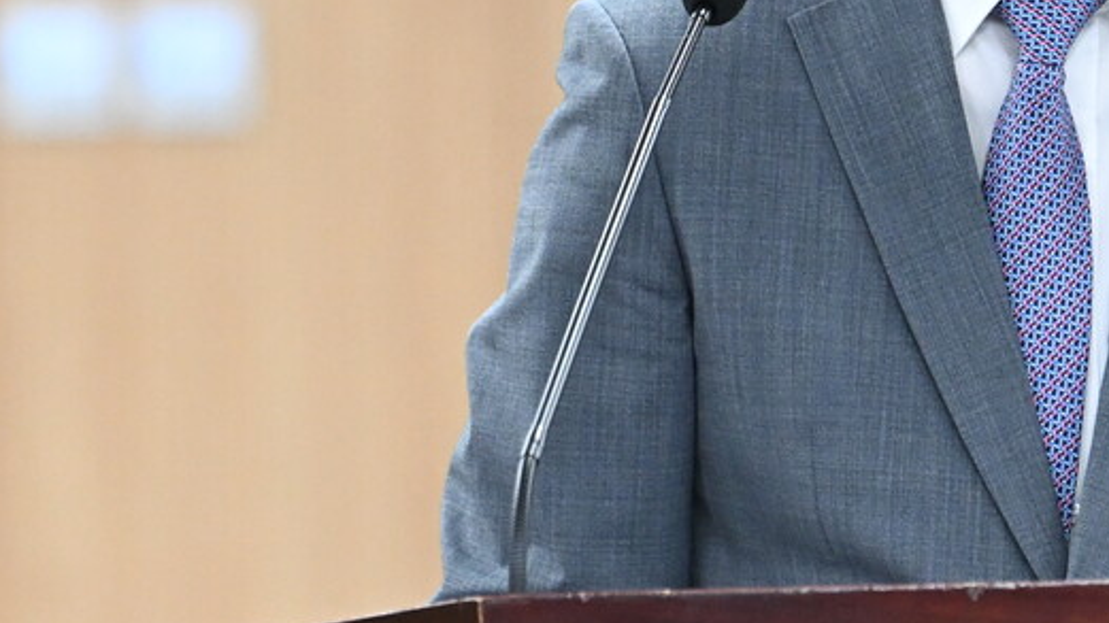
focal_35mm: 656
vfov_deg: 1.9
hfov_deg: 3.3
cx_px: 1071
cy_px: -148
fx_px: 19290
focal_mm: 170
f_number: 3.5
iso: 2500
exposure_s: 1/250
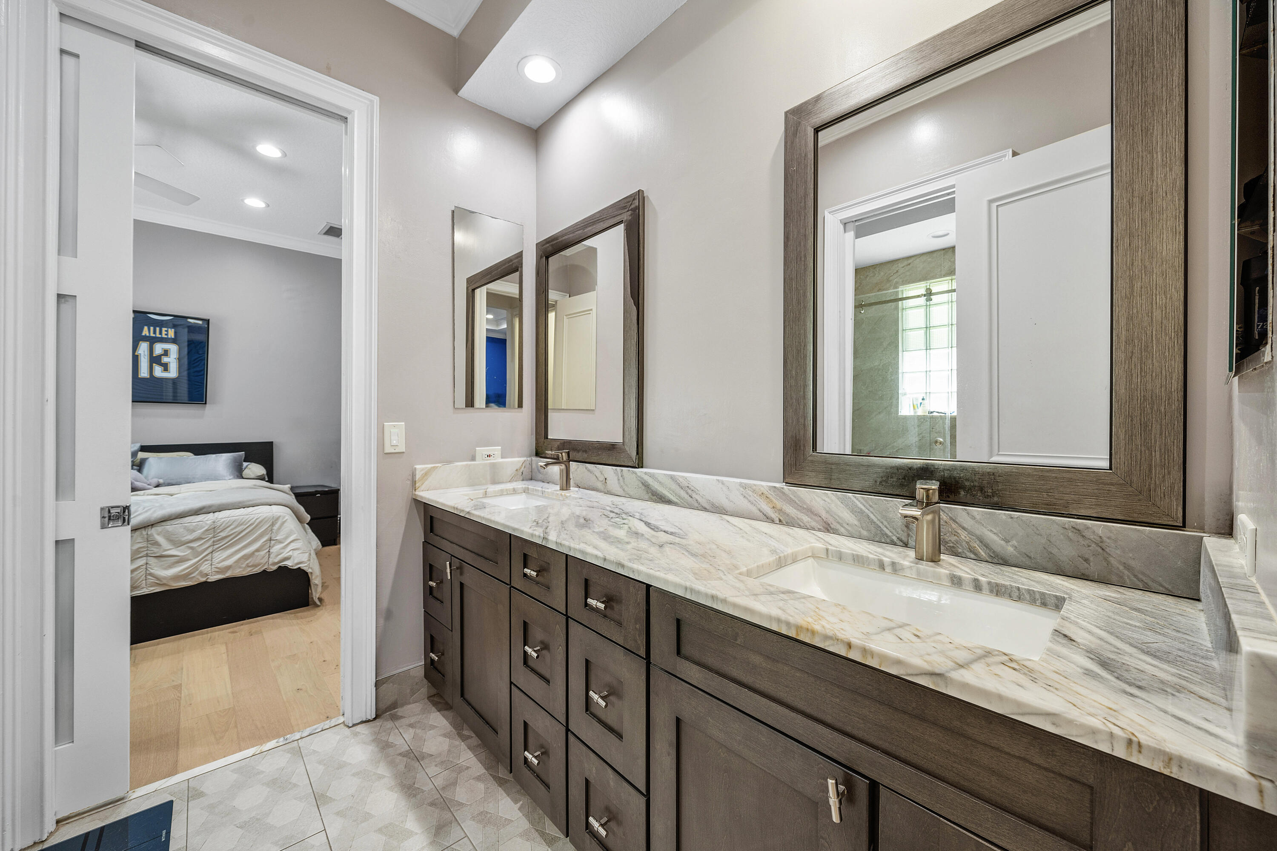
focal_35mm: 13
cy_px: 426
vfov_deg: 85.4
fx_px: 461
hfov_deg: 108.3
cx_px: 638
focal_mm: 13
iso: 160
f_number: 8
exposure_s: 1/25
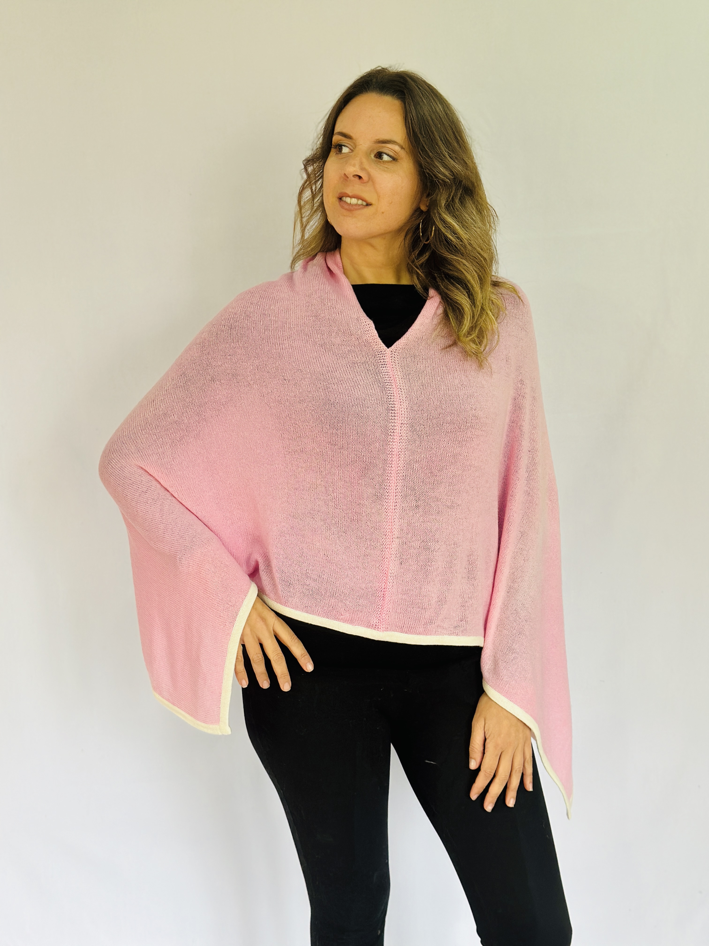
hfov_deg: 30.3
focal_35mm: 48
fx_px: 1311
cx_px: 354
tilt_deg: -6.6
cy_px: 473
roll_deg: +2.0
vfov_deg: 39.7
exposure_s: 1/60
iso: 200
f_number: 1.78
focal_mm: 6.86
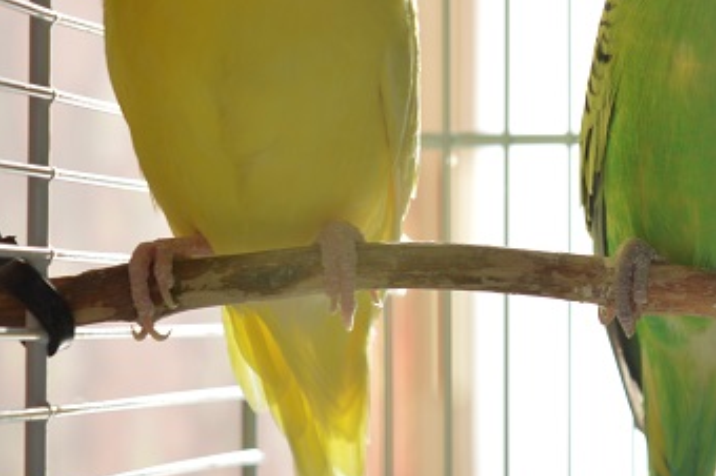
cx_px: 598
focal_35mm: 170
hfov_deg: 12.0
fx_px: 3378
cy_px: 81
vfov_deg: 8.0
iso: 100
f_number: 5.6
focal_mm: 55
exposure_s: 1/25
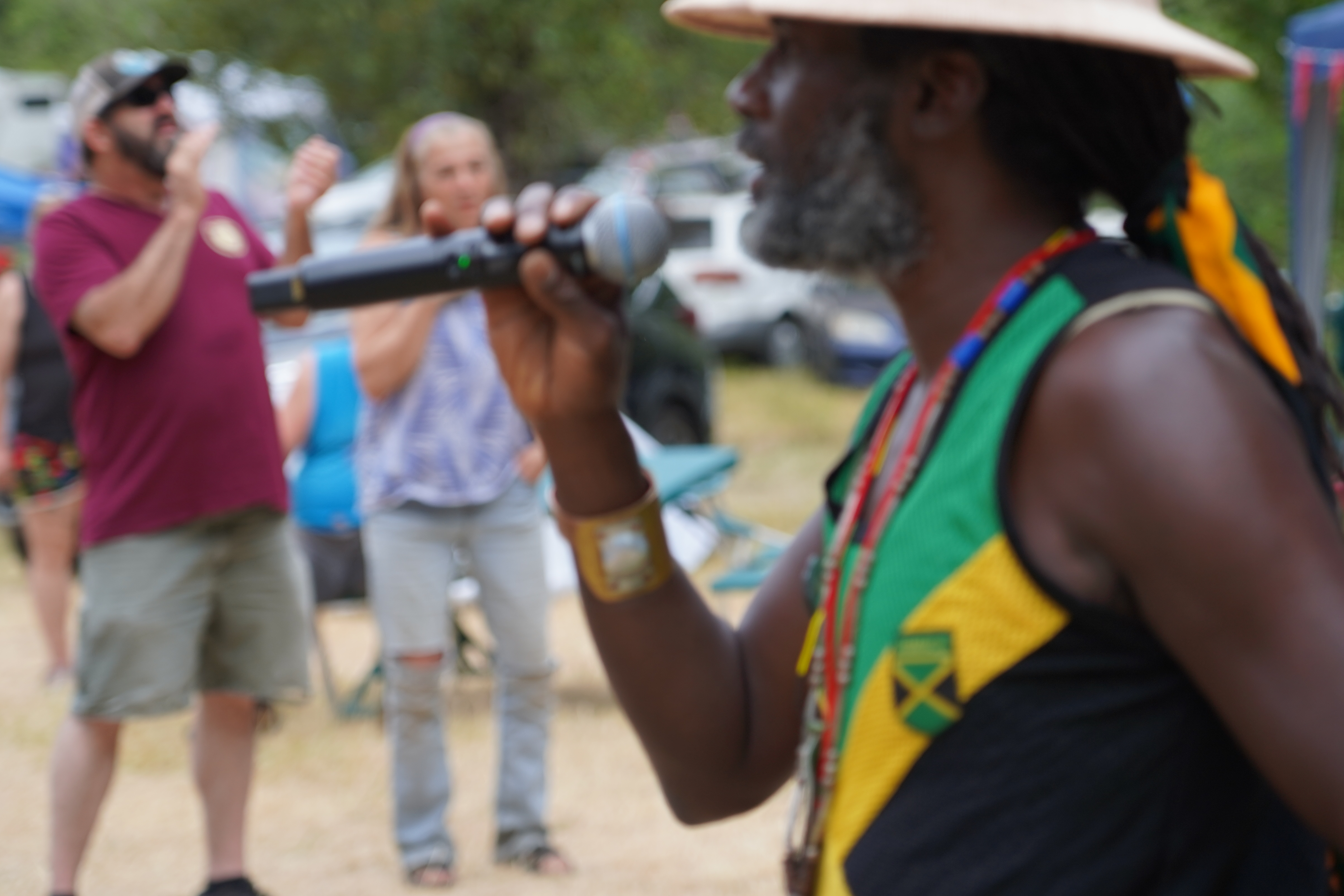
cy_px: 350
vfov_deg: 10.5
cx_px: 685
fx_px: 4890
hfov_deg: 15.6
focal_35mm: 131
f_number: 4
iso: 200
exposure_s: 1/160
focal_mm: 105
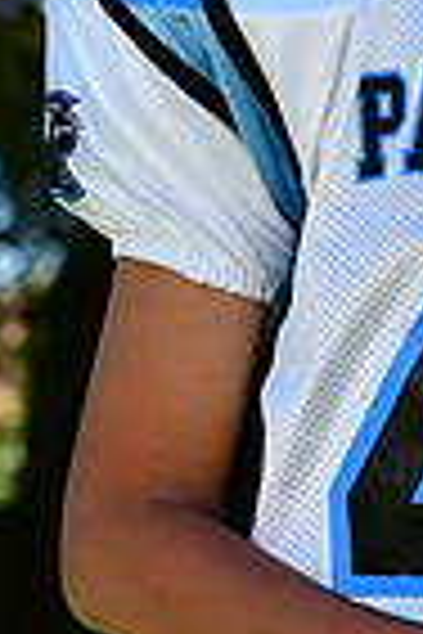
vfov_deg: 3.9
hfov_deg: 2.6
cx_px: 542
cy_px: -171
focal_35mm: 530
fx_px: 9341
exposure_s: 1/640
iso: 400
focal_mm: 86
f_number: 6.3
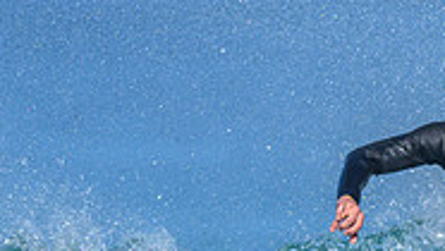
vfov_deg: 0.4
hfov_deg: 0.6
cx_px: 189
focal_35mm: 3395
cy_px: 502
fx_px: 40094
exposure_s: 1/2000
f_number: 6.3
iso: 320
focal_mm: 800
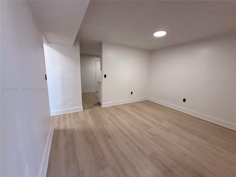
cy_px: 88
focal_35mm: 14
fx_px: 95
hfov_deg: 102.1
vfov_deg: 85.7
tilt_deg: -7.2
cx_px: 118
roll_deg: -0.6
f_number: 2.2
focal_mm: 2.22
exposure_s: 1/120
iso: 200
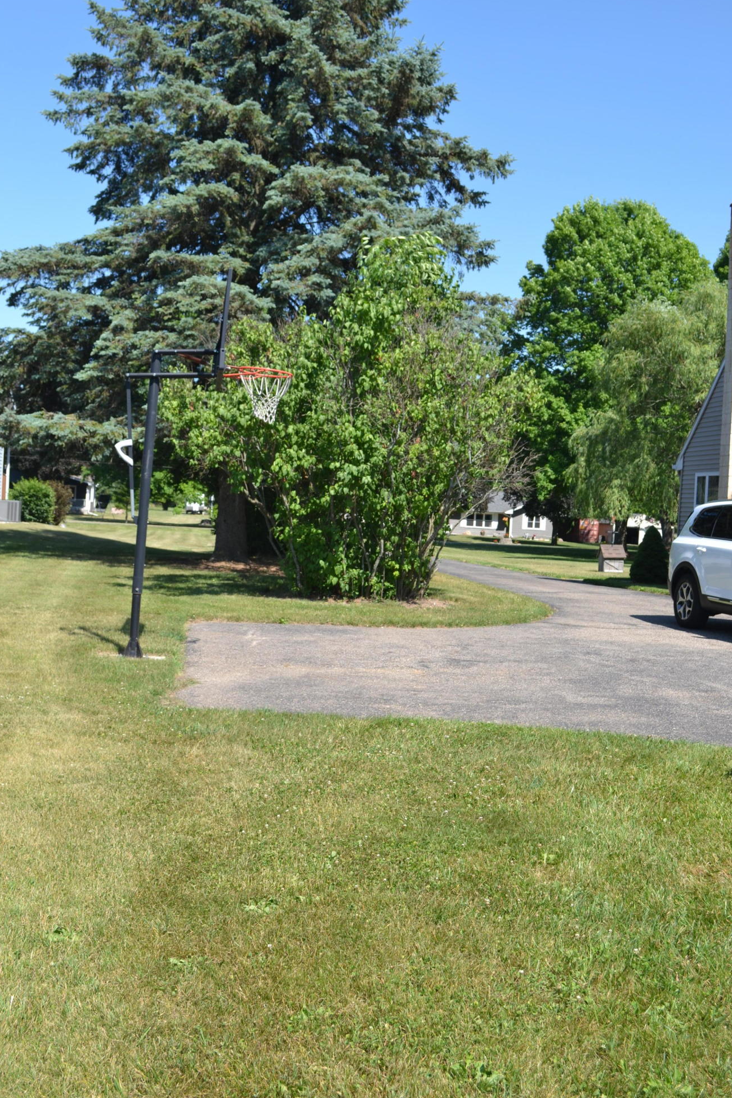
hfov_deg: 33.4
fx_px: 1220
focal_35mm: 40
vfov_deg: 48.5
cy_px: 546
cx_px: 361
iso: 100
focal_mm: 26
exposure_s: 1/160
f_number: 6.3
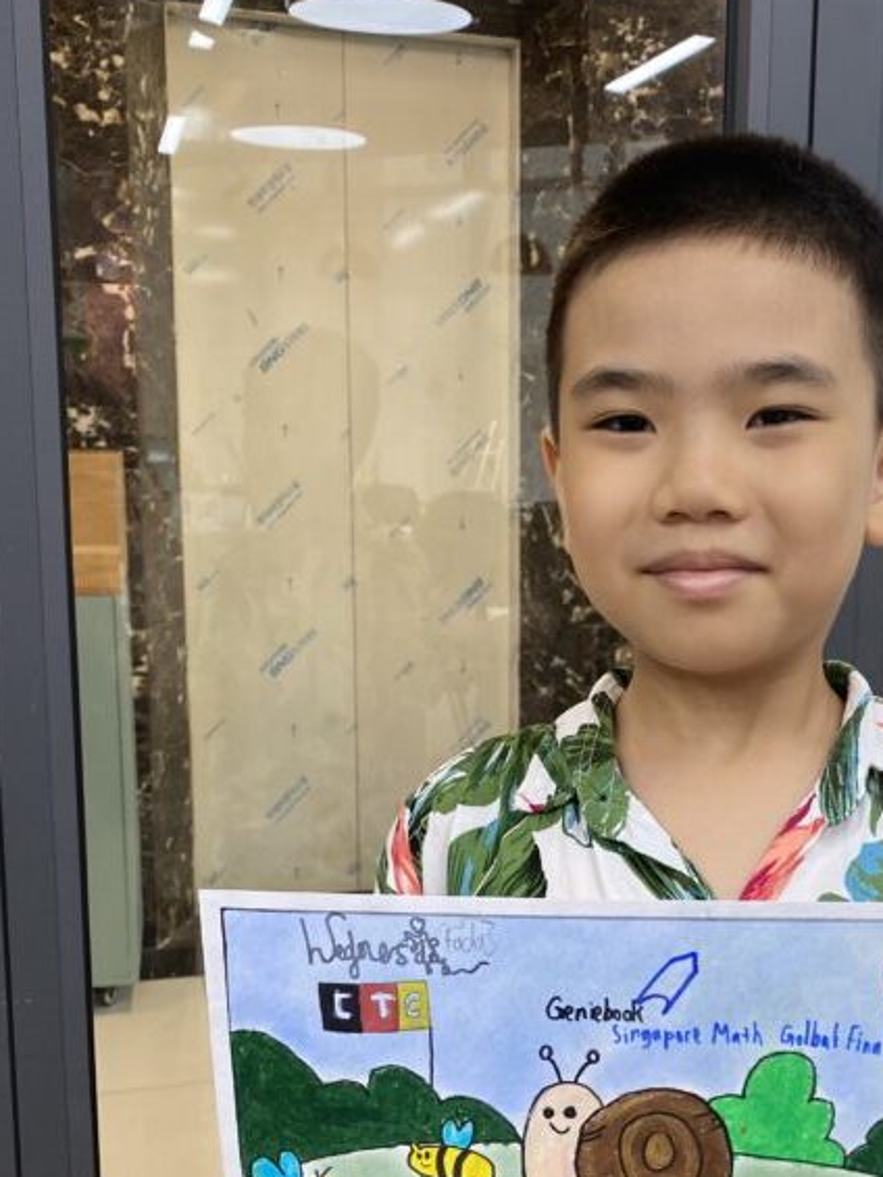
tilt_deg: -10.0
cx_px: 673
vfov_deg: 40.9
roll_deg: -1.7
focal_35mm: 46
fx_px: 1564
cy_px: 746
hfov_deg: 30.9
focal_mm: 4.25
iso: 125
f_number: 1.8
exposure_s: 1/100
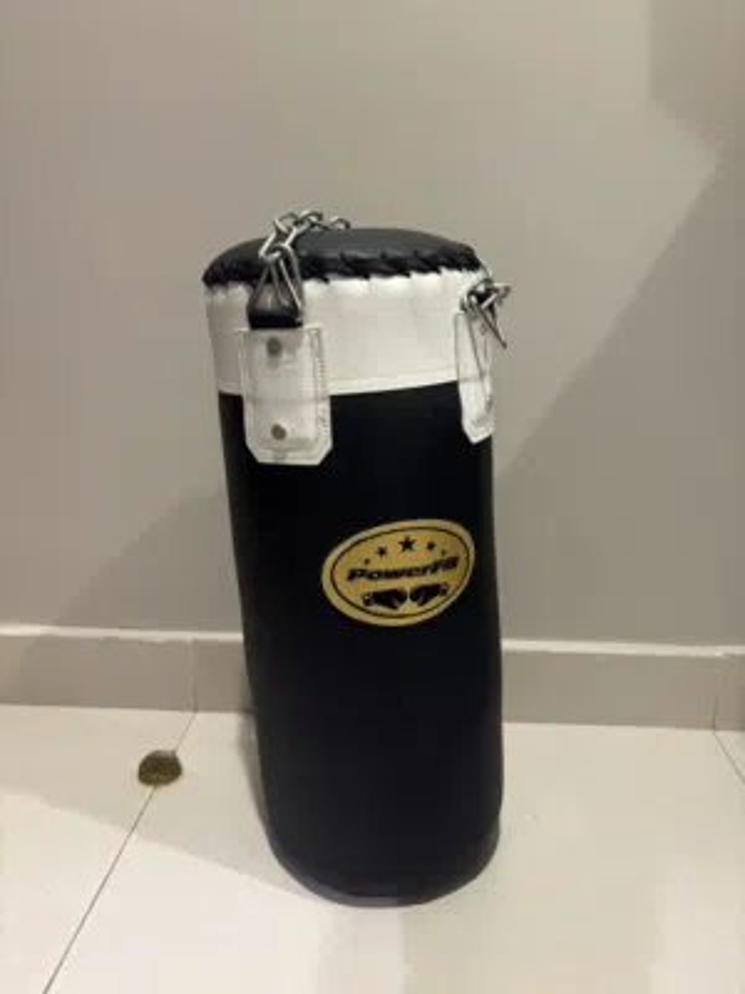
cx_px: 372
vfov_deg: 67.3
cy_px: 497
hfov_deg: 53.1
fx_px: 746
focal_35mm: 26
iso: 320
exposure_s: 1/60
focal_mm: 5.96
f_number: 1.6
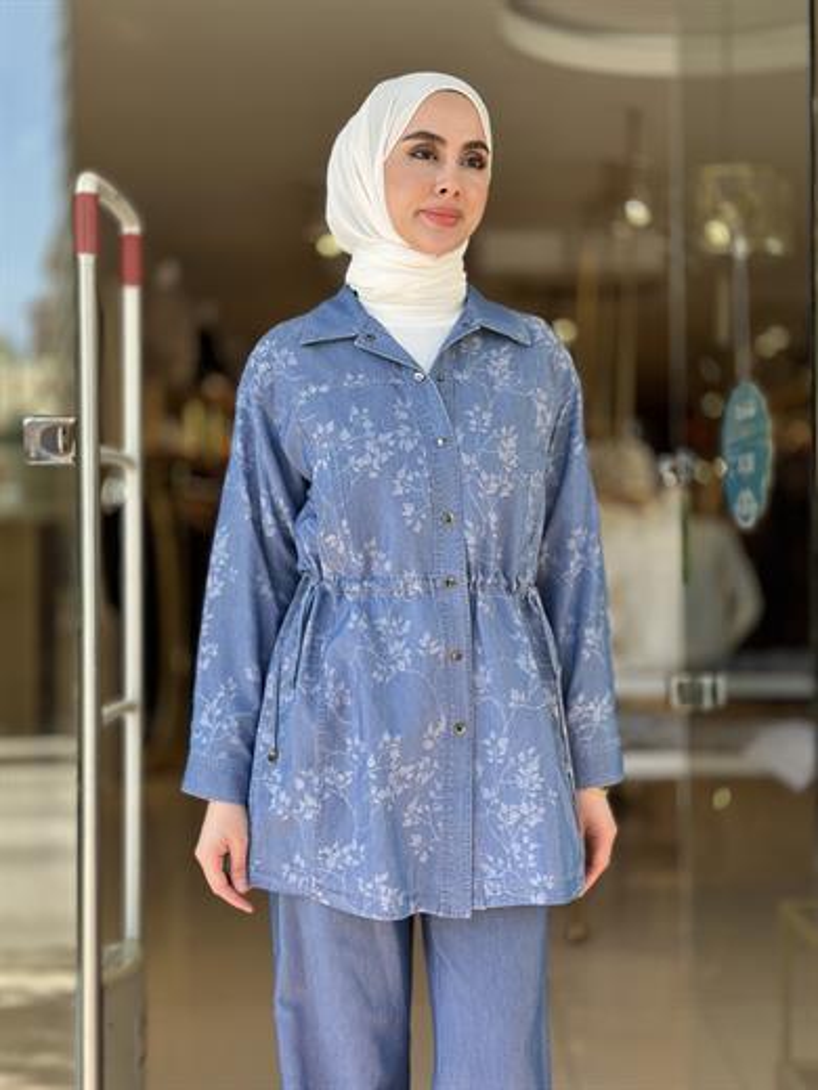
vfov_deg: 39.7
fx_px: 1512
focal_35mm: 48
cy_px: 545
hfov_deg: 30.3
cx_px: 409
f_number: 1.78
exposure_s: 1/604
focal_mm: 6.86
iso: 80
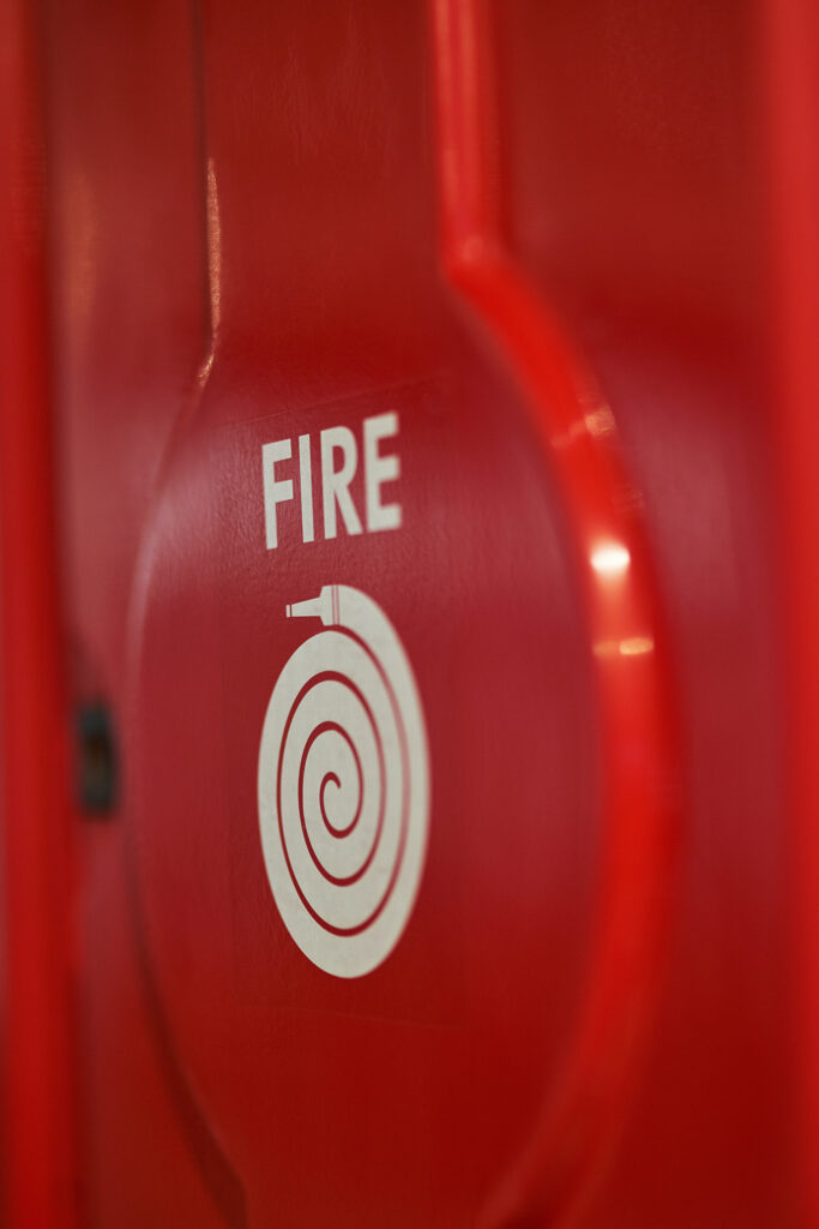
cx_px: 410
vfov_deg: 23.9
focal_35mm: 85
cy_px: 614
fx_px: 2899
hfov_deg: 16.1
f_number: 1.8
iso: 200
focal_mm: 85
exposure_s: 1/250
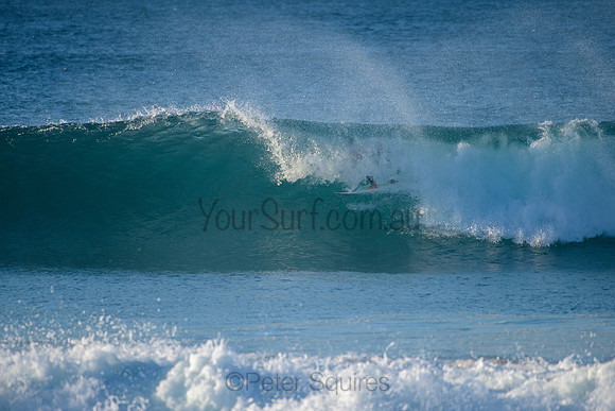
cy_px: 196
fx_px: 9221
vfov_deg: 2.5
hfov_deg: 3.8
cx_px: 308
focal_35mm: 540
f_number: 5.6
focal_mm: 500
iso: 500
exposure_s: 1/2000
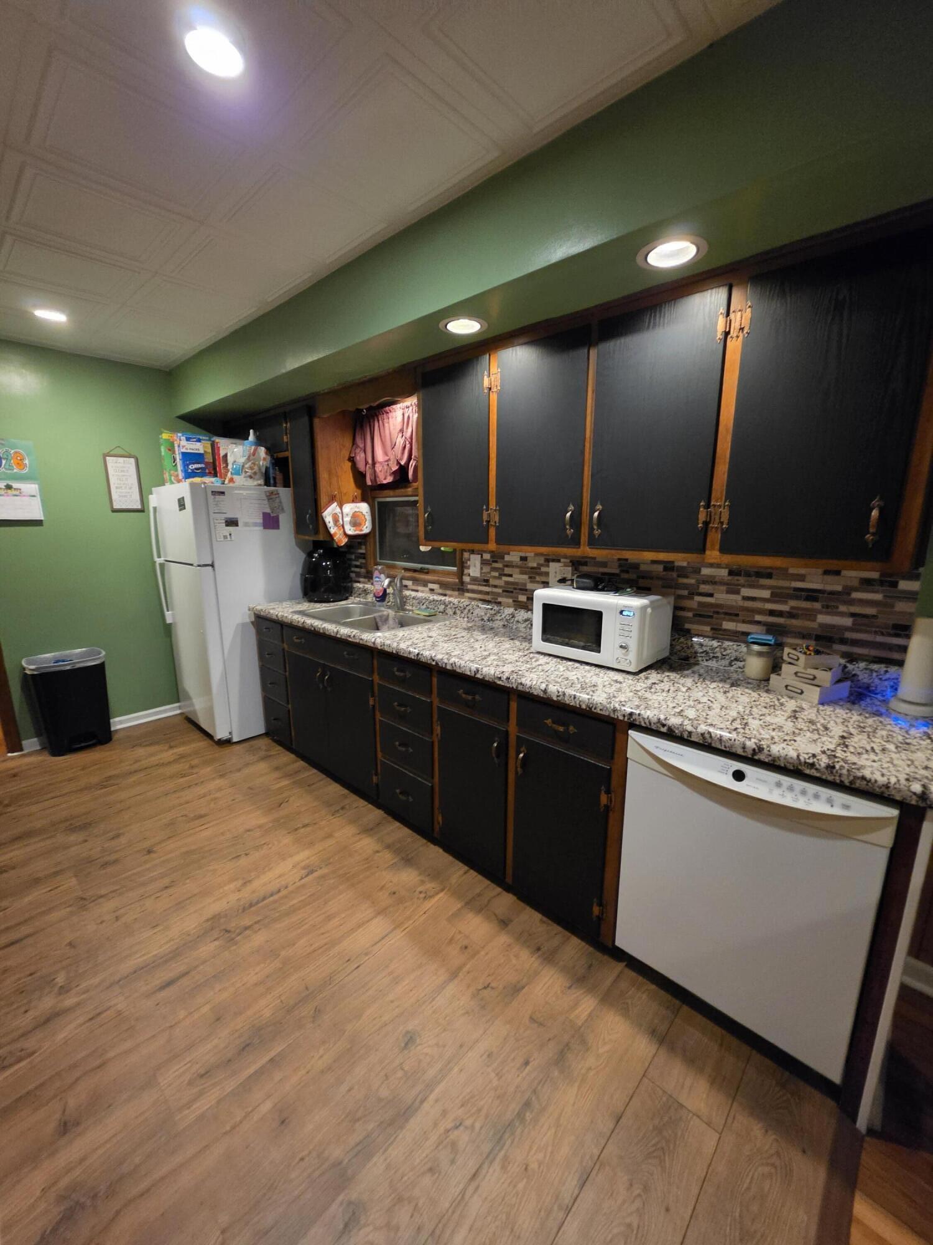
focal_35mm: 13
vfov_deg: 106.2
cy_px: 622
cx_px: 466
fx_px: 467
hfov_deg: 89.9
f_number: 1.9
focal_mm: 2.2
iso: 1000
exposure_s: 1/60
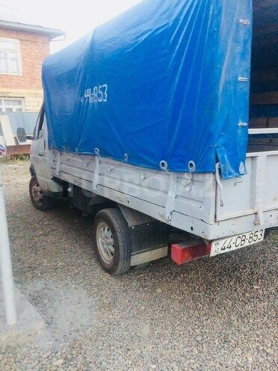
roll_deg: +0.2
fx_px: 311
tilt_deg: -11.5
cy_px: 186
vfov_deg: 61.7
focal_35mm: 29
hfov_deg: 48.2
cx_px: 139
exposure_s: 1/33
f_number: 2.2
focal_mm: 4.15
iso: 320
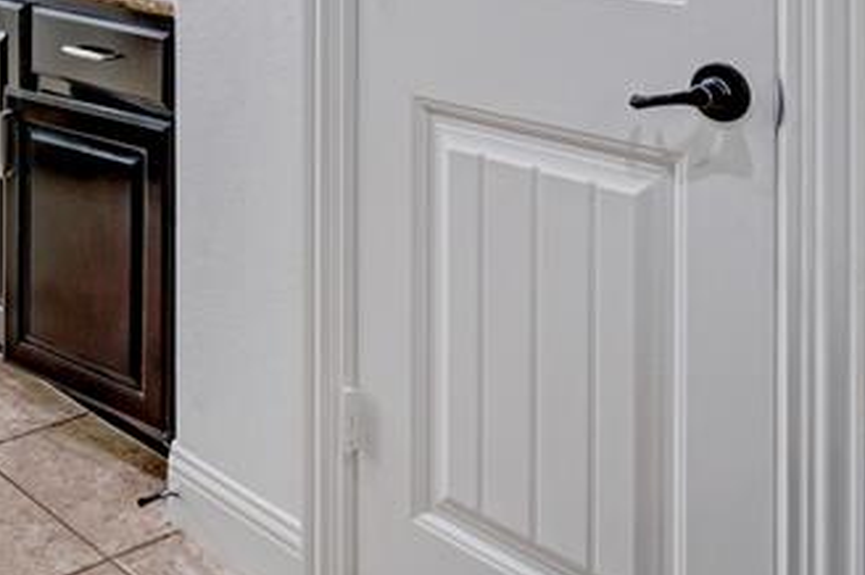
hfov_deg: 36.6
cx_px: 55
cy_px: -119
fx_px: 1200
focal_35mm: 50
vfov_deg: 24.4
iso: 400
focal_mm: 16
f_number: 6.3
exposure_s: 1/25
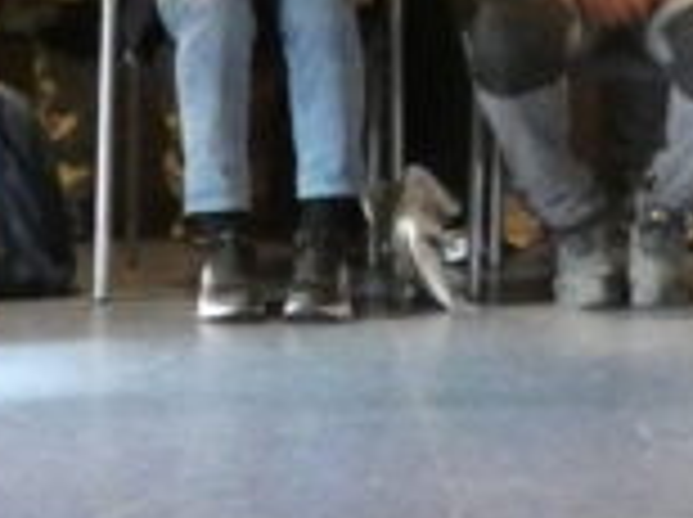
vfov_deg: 7.6
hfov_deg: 10.2
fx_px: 3858
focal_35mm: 193
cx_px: 590
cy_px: -214
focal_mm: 6
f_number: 3.4
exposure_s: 1/30
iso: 1600
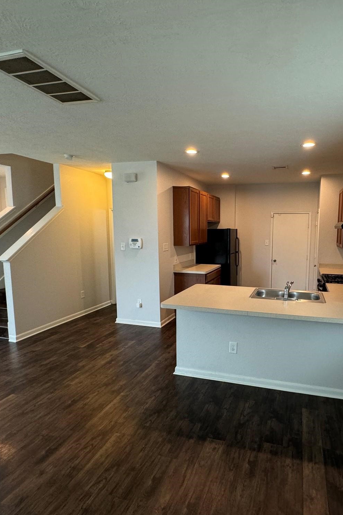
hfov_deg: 60.5
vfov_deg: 84.0
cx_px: 227
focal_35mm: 20
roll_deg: +0.6
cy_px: 264
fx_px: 286
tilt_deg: -9.7
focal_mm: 2.22
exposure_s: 1/60
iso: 250
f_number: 2.2
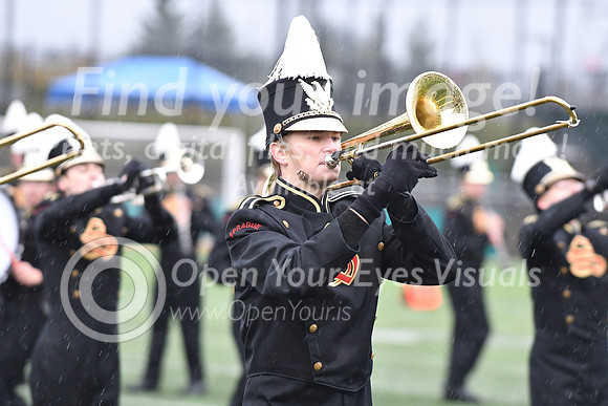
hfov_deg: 6.9
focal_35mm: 300
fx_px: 5068
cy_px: 203
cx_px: 304
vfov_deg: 4.6
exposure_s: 1/400
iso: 1000
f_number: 4
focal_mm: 200
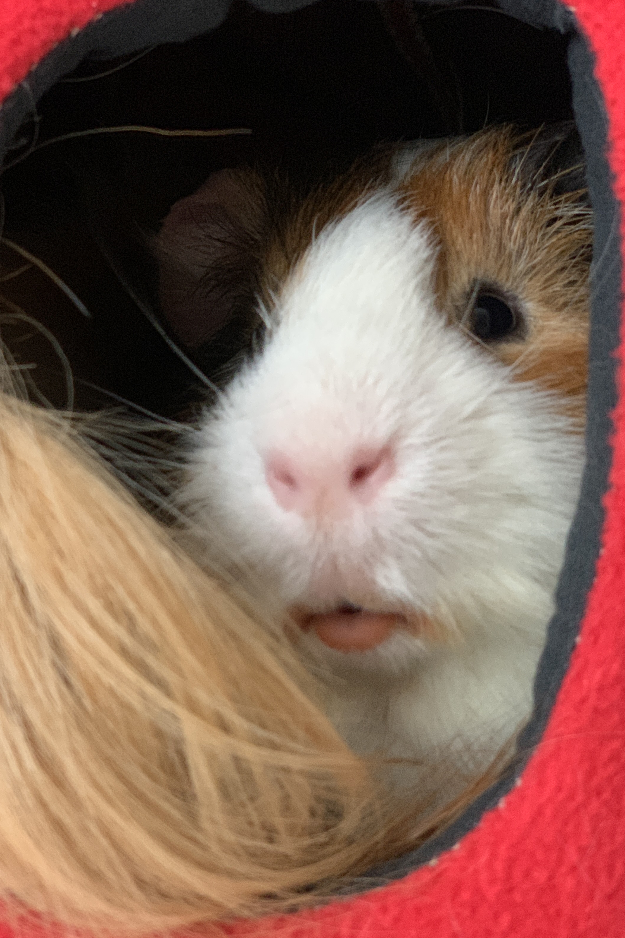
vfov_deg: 29.2
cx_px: 229
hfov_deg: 19.7
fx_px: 1797
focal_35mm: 69
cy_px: 527
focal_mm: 6
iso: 250
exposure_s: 1/60
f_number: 2.4
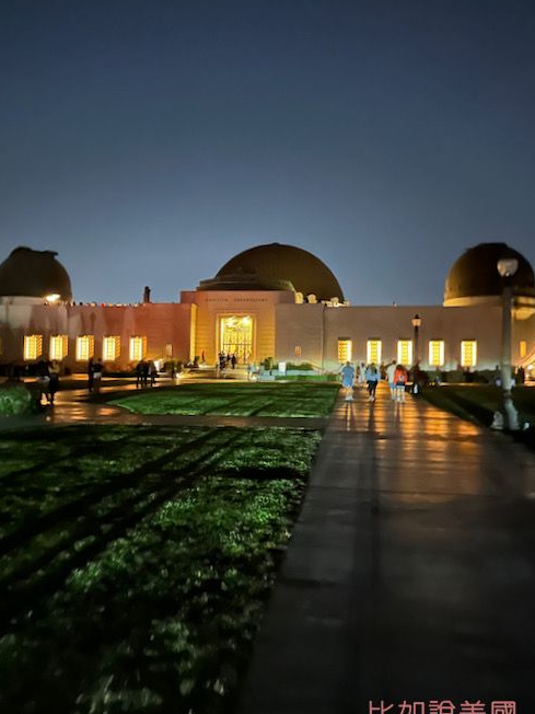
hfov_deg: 51.3
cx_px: 255
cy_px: 355
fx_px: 556
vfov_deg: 65.3
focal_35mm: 27
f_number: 1.78
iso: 4000
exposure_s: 1/9
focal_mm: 6.86
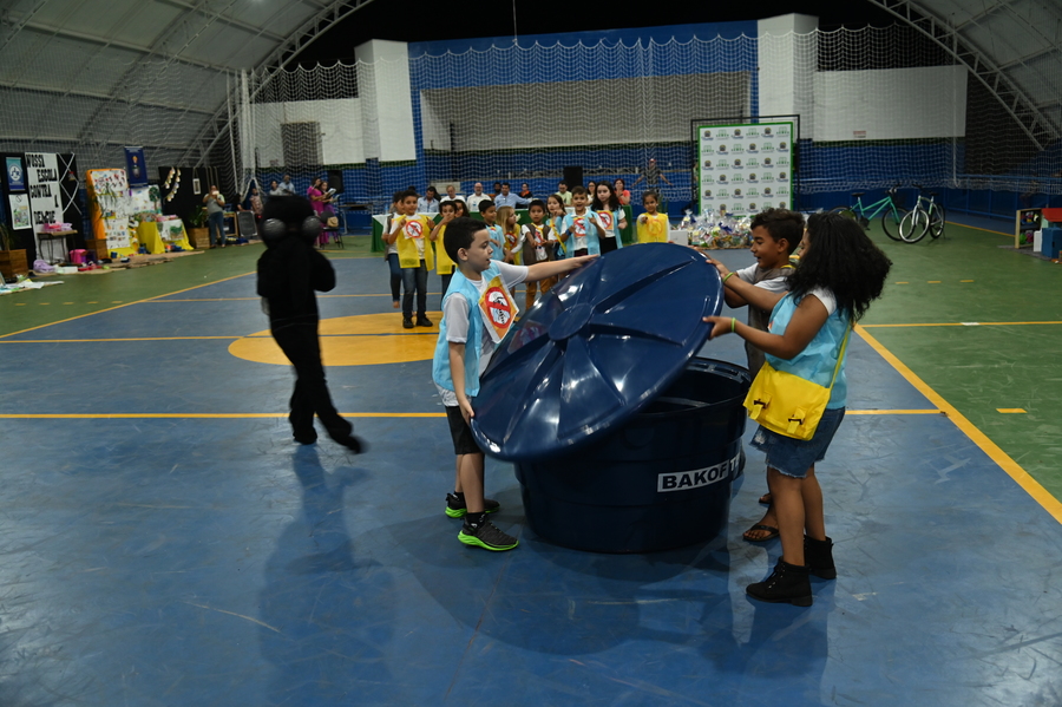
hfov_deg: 60.3
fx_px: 914
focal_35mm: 31
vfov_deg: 42.3
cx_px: 531
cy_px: 354
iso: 1400
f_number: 4
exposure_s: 1/60
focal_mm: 31
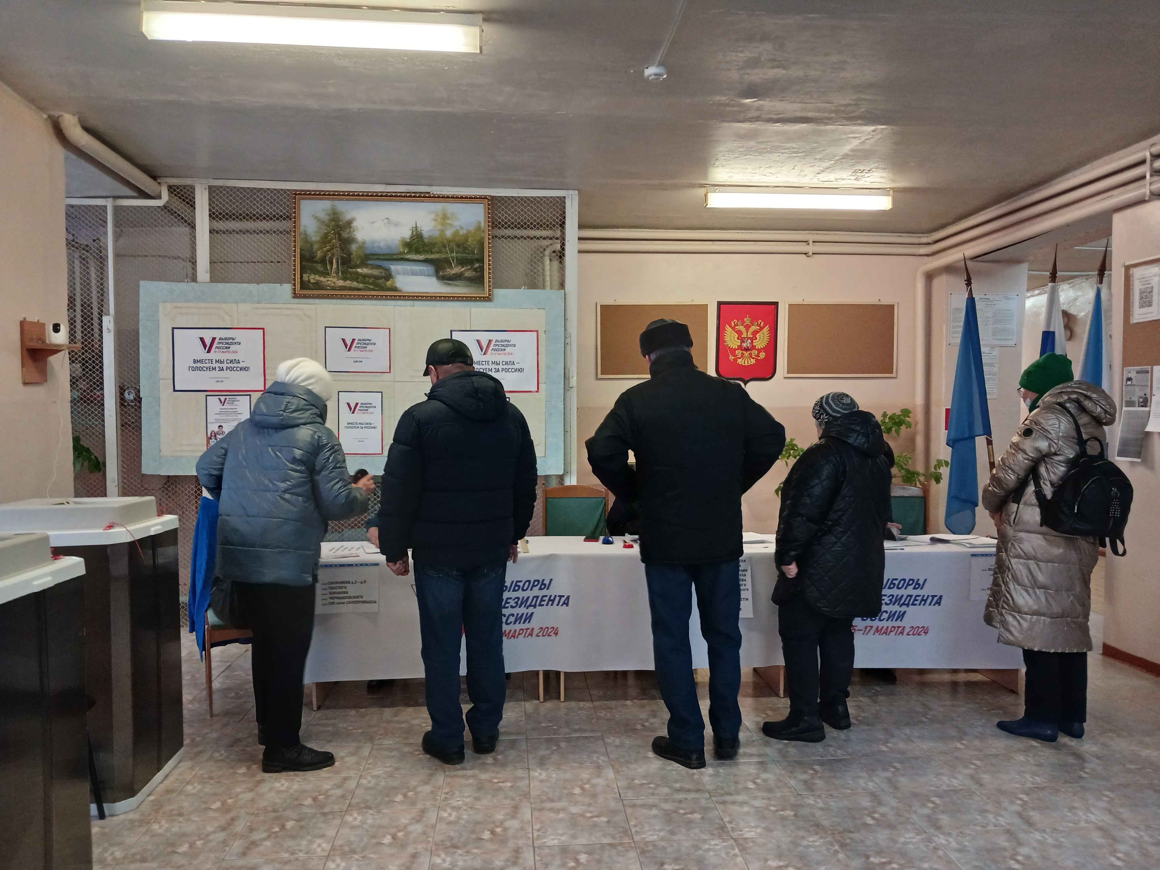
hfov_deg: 65.3
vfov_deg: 51.4
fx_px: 905
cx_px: 580
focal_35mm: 27
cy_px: 435
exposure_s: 1/25
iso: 250
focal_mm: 4
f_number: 1.8
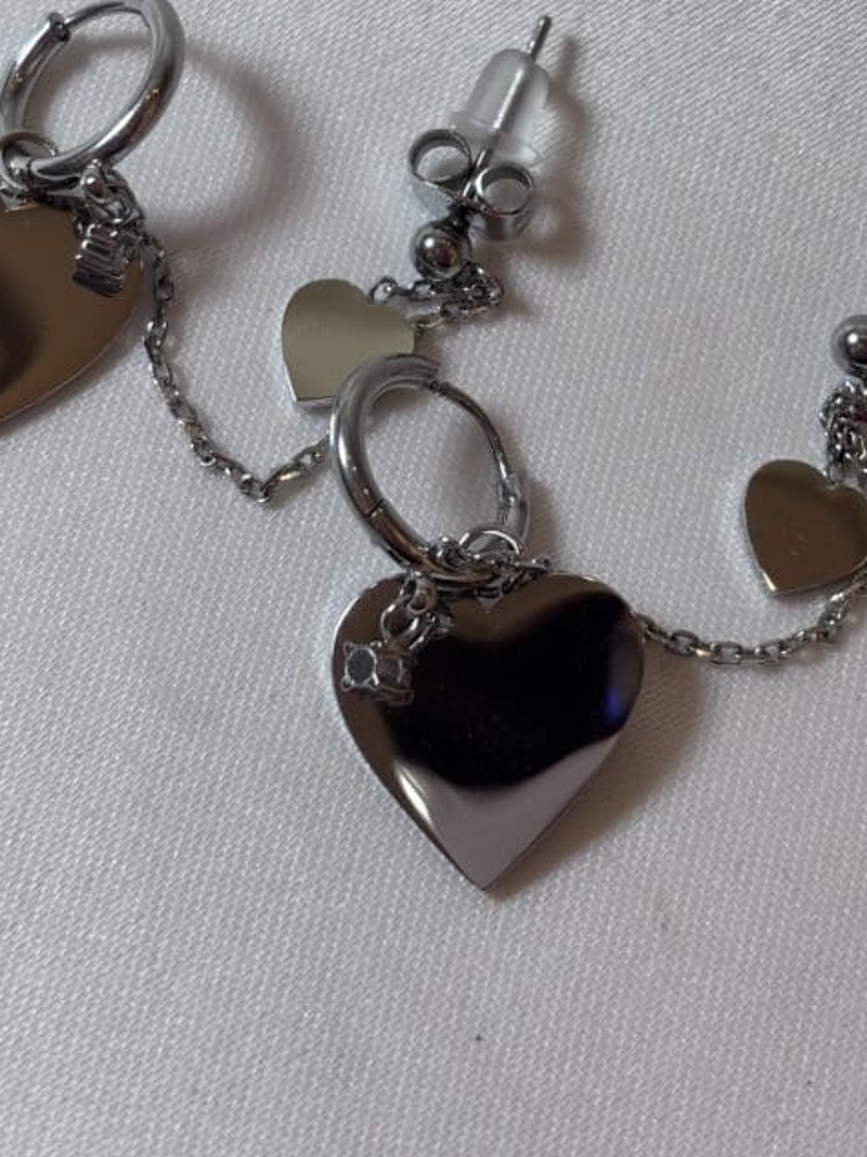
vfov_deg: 23.1
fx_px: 2807
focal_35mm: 84
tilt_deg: -68.2
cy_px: 336
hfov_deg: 17.6
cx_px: 473
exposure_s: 1/122
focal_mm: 5.96
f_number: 1.6
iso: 25
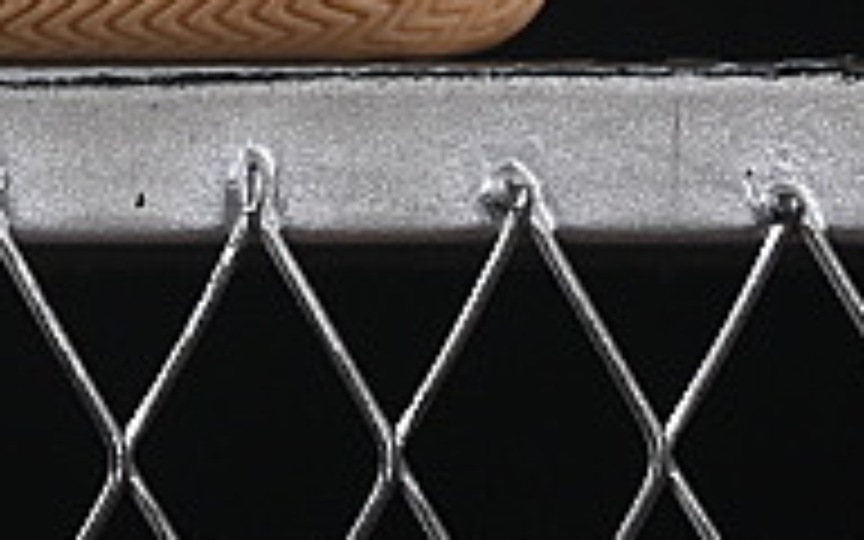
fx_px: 10125
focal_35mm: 430
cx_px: -900
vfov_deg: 3.0
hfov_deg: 4.8
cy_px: -940
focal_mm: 50
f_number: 8
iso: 160
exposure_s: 1/80
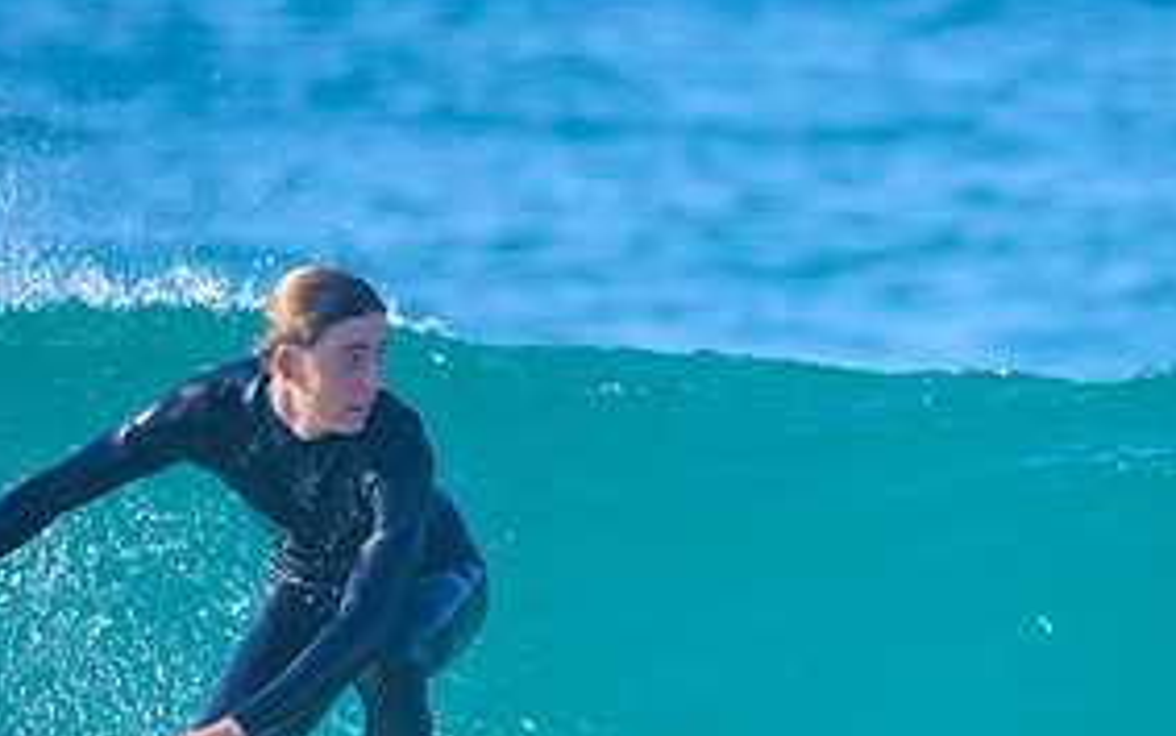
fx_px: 60234
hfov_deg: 1.1
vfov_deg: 0.7
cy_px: 731
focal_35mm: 1879
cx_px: 761
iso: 720
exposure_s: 1/2500
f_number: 6.3
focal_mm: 800
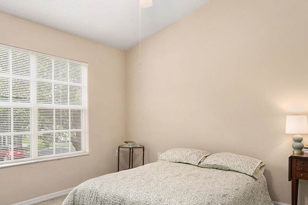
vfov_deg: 46.2
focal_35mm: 28
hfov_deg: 65.2
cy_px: 120
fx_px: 239
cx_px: 135
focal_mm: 14
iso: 2000
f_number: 7.1
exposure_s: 1/30
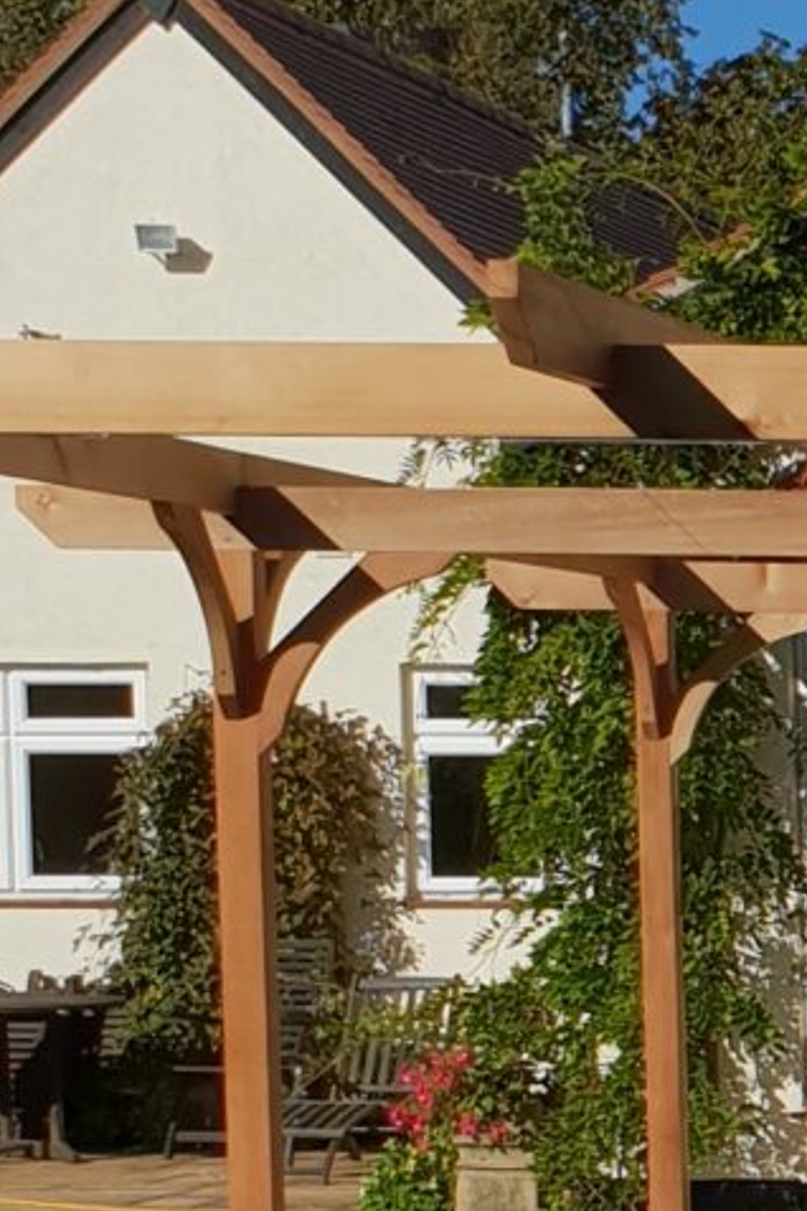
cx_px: 2101
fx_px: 4875
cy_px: 1216
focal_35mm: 145
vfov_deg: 13.9
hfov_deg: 8.4
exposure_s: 1/3185
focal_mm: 4.3
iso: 50
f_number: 2.4
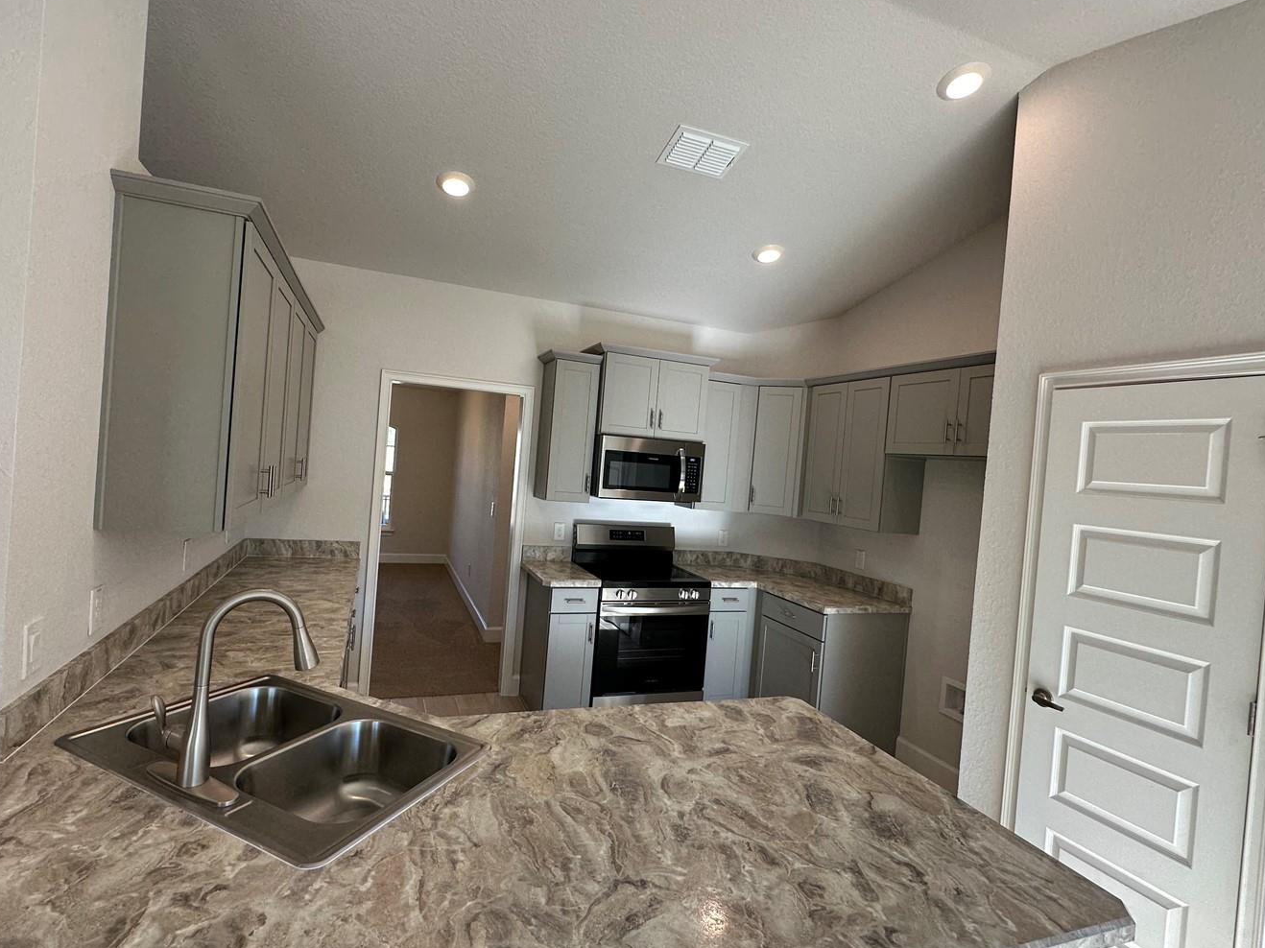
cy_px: 469
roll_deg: -4.7
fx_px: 621
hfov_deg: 91.0
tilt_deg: +0.4
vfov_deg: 74.7
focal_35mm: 17
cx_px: 601
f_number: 2.2
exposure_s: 1/120
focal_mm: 2.22
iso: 80
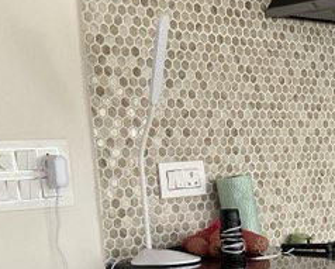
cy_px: 313
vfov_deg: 15.7
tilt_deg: -9.1
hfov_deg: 19.4
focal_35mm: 95
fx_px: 943
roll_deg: +1.7
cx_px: 362
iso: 64
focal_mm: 3
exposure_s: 1/60
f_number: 1.8
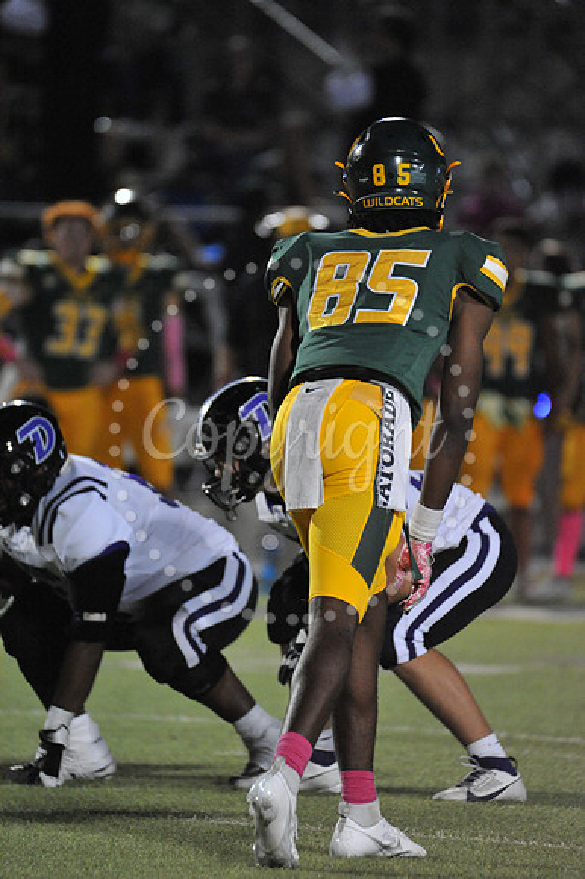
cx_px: 292
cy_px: 440
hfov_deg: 2.3
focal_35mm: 600
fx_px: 14641
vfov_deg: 3.4
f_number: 6.3
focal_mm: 600
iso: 6400
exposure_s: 1/200
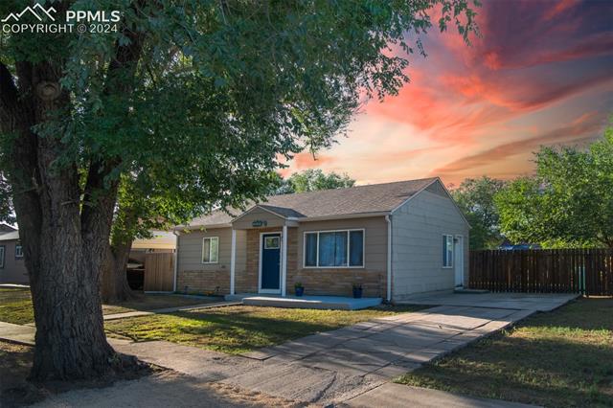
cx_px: 306
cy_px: 204
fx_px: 477
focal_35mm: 28
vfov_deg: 46.4
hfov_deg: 65.5
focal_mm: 28
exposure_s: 1/320
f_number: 10
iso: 800
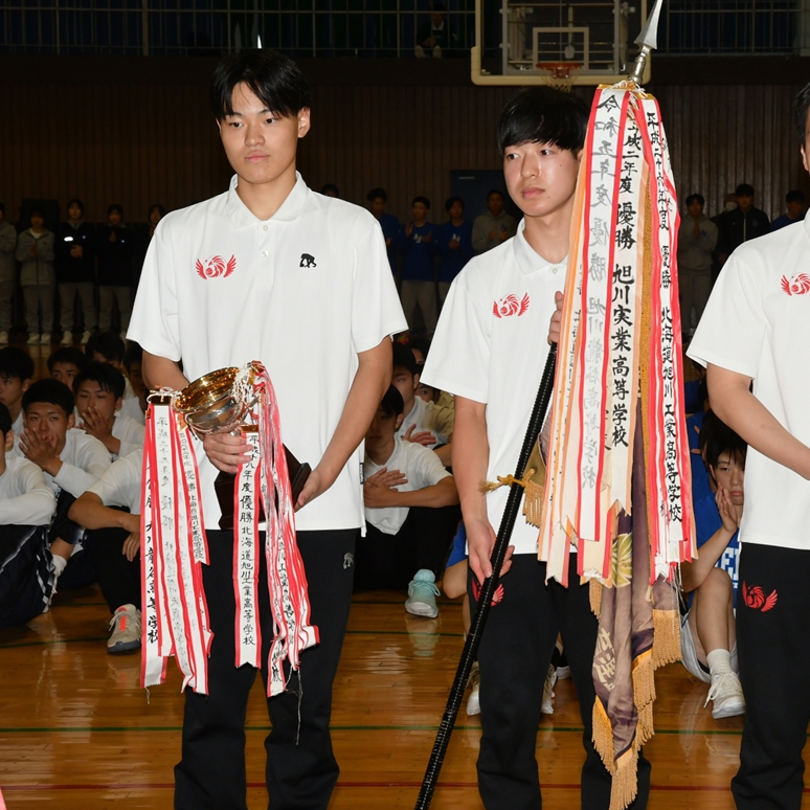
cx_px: 550
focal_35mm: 97
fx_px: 2568
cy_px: 380
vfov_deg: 17.9
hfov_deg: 17.9
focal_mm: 46
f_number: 8
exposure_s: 1/200
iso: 800
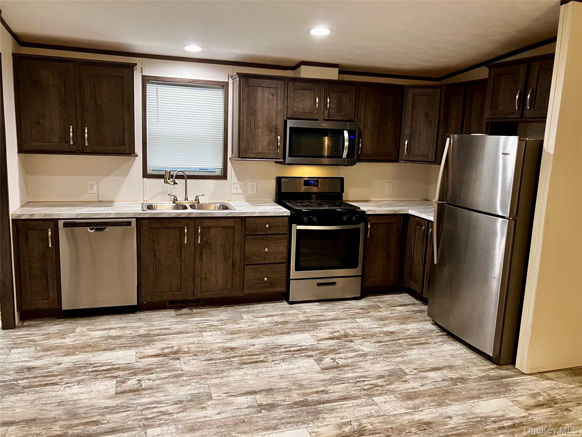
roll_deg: -1.6
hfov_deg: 63.4
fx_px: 471
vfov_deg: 49.7
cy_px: 218
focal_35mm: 28
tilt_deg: -9.1
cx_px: 291
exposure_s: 1/60
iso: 250
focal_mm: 3.99
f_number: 1.8
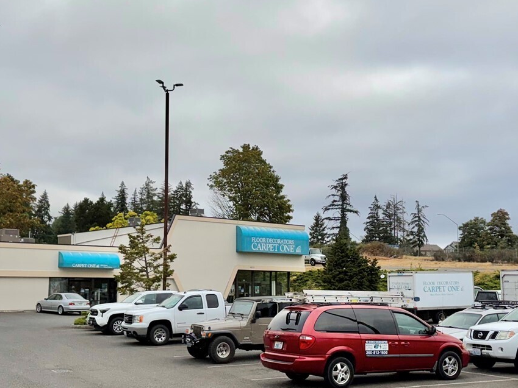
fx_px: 733
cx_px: 223
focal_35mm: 49
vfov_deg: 29.7
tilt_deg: +13.2
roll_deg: +0.4
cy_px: 192
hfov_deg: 38.8
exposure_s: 1/2985
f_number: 1.6
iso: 50
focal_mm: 5.96
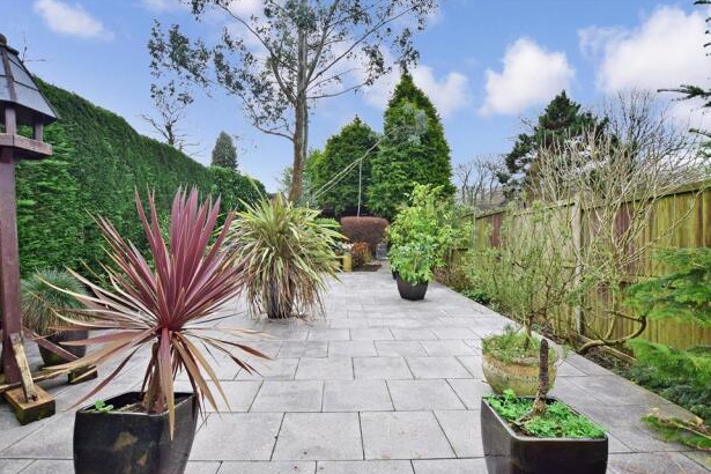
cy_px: 249
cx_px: 345
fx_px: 316
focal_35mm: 16
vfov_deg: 73.7
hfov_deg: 96.7
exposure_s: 1/250
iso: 400
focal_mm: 10
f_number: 9
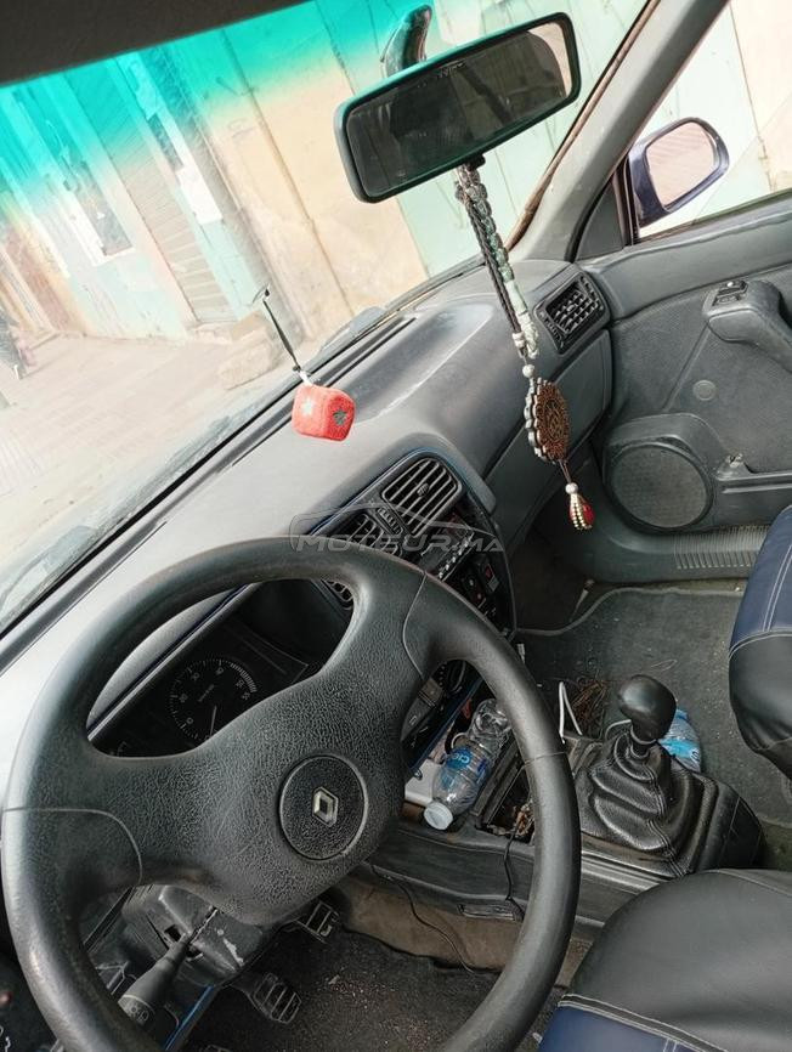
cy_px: 526
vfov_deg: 65.3
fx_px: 822
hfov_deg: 51.5
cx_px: 396
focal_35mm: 27
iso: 81
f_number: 1.8
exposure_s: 1/50
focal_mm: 3.98
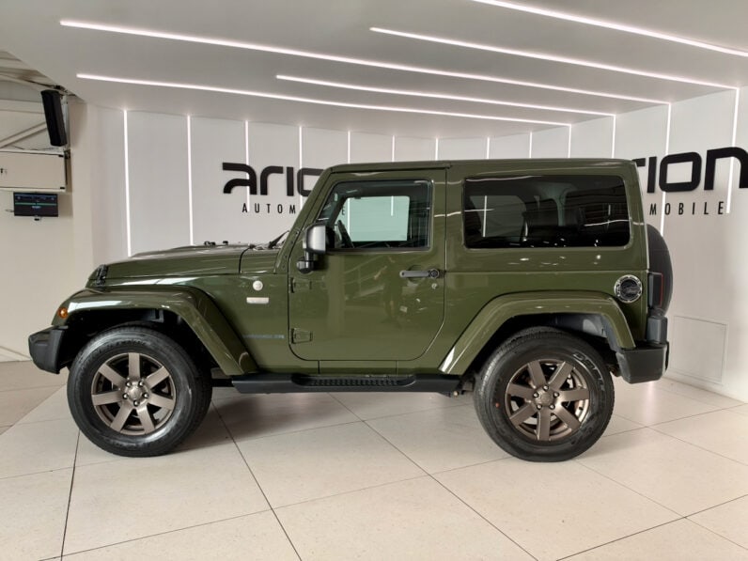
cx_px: 374
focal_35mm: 24
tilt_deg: -5.7
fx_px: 519
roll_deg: -0.5
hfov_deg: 71.6
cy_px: 280
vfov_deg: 56.8
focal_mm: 6.93
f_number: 1.8
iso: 100
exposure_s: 1/121
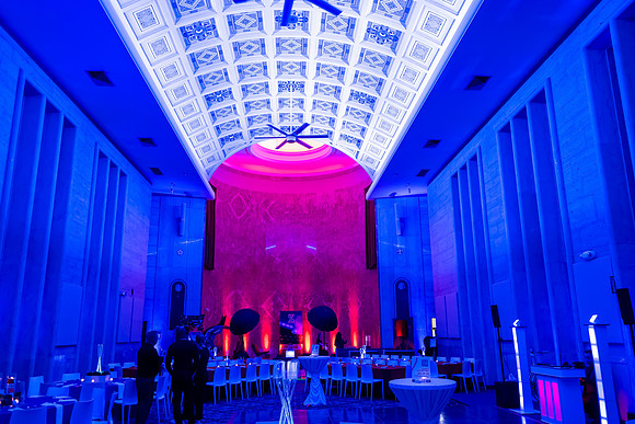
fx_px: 483
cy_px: 209
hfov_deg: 66.6
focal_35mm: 27
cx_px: 322
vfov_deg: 47.3
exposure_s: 1/160
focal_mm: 18
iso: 1800
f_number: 3.2
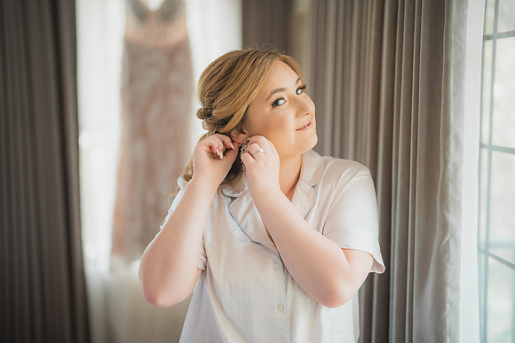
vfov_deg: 27.0
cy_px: 172
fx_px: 715
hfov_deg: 39.6
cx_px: 258
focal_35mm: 50
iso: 400
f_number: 1.2
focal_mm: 50
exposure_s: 1/400
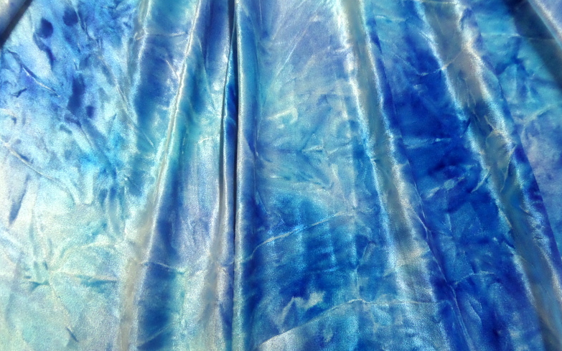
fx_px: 398
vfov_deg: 47.5
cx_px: 286
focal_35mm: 26
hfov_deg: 70.4
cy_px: 195
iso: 400
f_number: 3.2
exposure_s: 1/30
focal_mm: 4
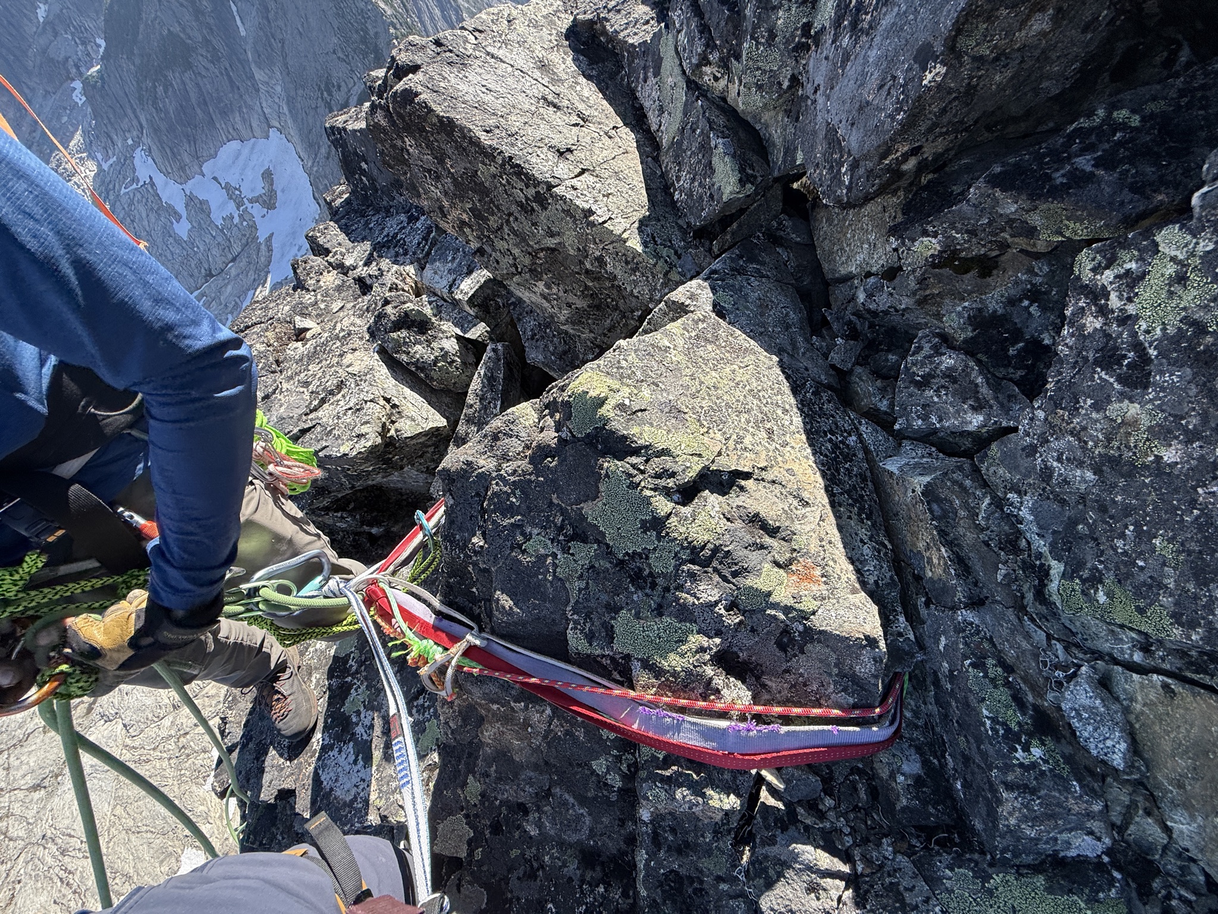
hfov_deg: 102.1
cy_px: 457
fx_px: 493
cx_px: 609
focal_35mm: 14
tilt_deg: -57.2
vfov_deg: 85.7
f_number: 2.2
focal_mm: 2.22
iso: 50
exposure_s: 1/638
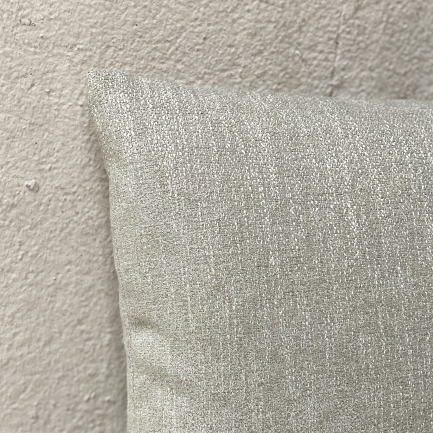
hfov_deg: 26.5
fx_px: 920
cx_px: 221
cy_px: 280
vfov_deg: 26.4
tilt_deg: -16.6
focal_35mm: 65
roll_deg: -6.1
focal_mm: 6
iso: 250
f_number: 2
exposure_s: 1/66
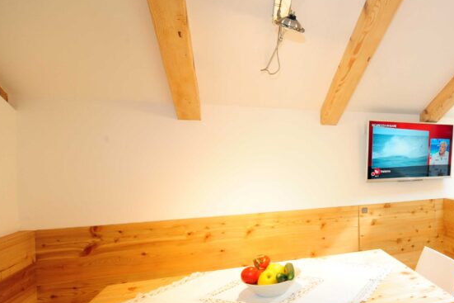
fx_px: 328
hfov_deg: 60.3
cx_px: 397
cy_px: 156
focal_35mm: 26
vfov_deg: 49.5
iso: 1000
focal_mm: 14
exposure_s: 1/20
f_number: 10
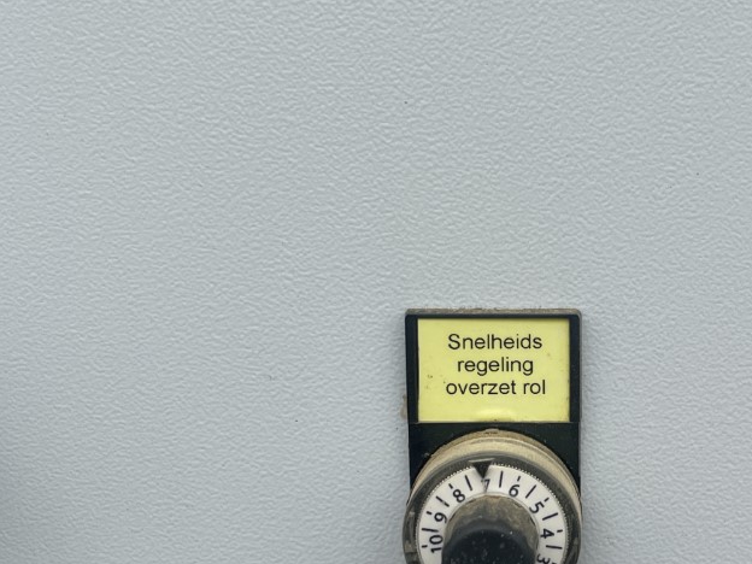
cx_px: 577
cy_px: 340
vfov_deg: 24.4
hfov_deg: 31.5
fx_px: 1303
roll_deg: -1.4
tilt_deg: -12.7
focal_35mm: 60
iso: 32
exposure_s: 1/868
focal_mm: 4.2
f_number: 1.6
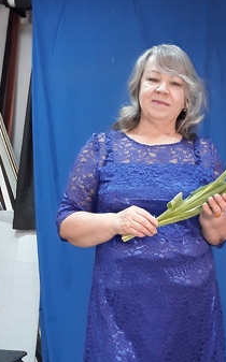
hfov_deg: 25.1
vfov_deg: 38.5
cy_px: 275
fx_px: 504
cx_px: 161
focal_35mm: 51
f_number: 1.9
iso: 200
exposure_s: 1/33
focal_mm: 2.91
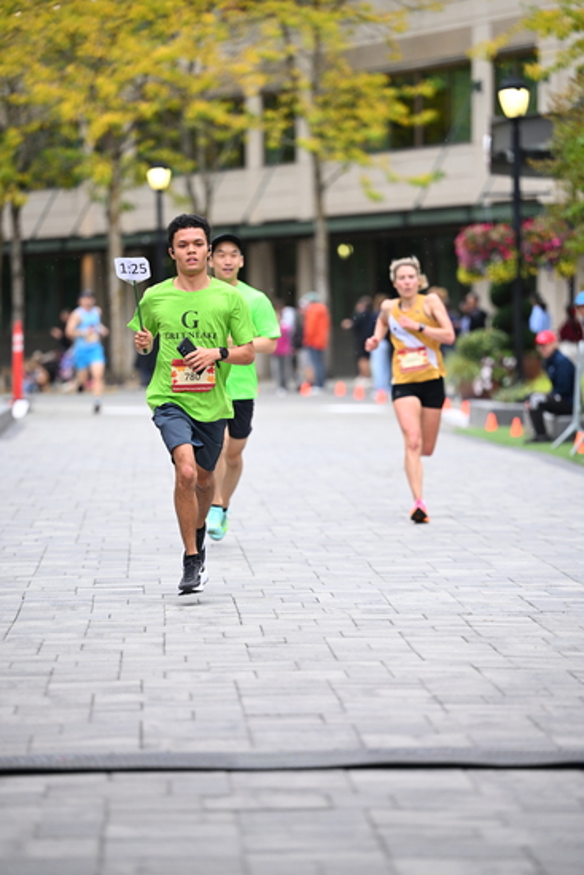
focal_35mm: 150
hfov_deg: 9.2
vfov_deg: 13.7
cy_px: 438
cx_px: 292
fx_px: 3647
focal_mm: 150
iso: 1250
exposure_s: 1/1250
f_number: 2.8
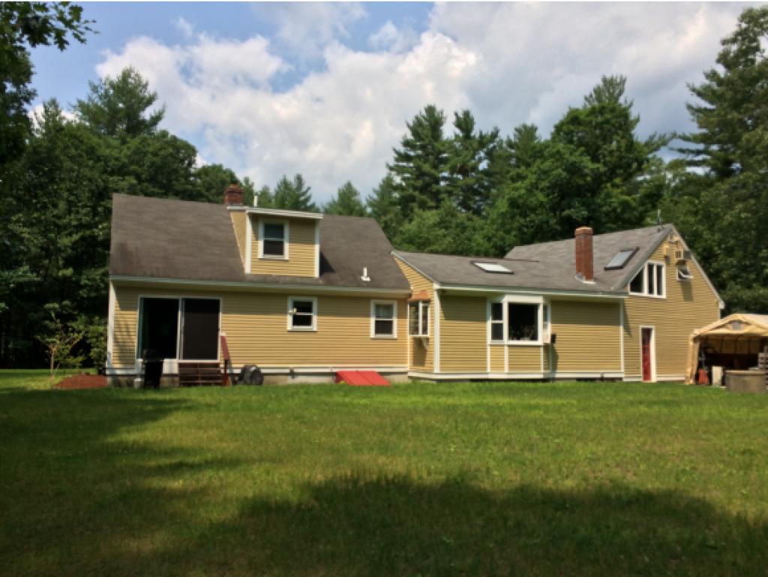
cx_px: 384
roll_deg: -0.1
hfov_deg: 61.6
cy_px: 288
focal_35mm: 29
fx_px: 644
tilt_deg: +4.4
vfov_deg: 48.3
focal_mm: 4.15
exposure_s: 1/2415
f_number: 2.2
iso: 32
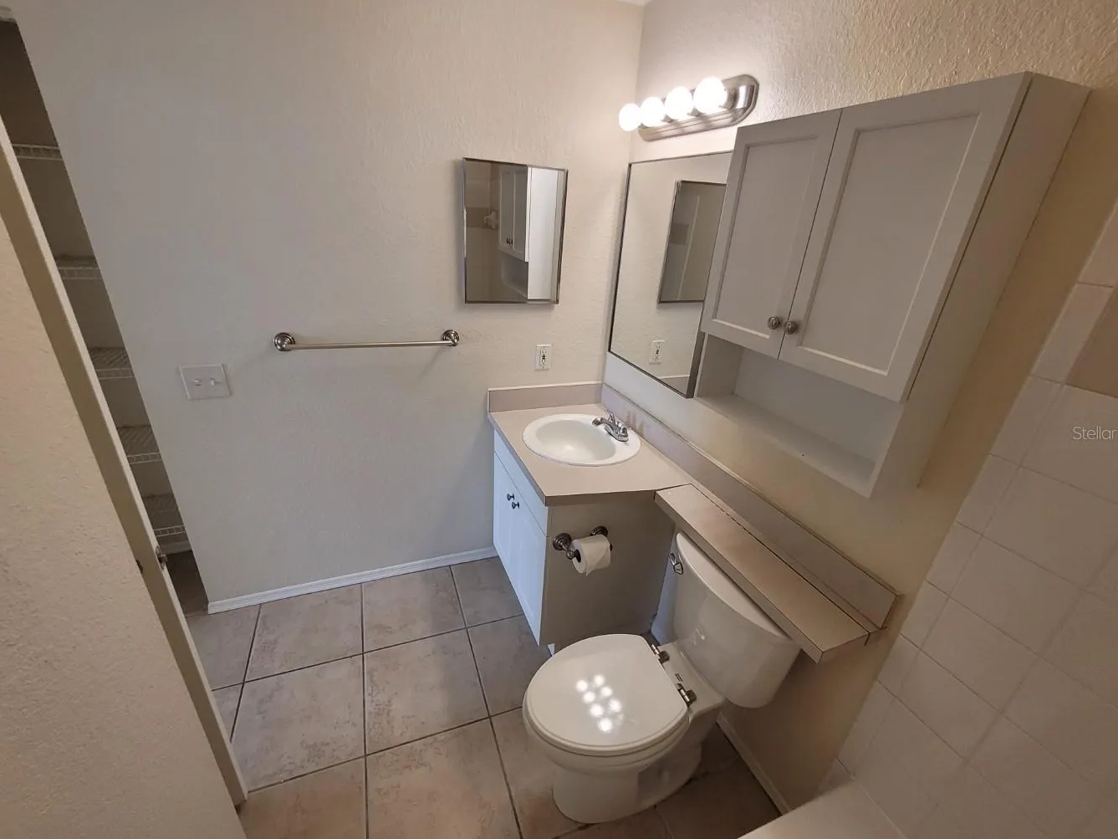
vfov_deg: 85.7
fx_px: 452
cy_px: 432
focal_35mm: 14
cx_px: 549
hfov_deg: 102.0
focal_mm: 1.74
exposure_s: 1/60
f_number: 2.2
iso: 125
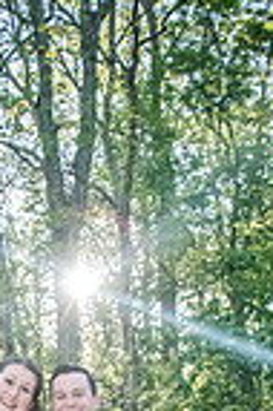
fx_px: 1003
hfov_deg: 15.2
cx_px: 0
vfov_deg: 22.0
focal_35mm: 88
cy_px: 437
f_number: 5.6
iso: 1600
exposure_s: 1/1250
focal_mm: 28
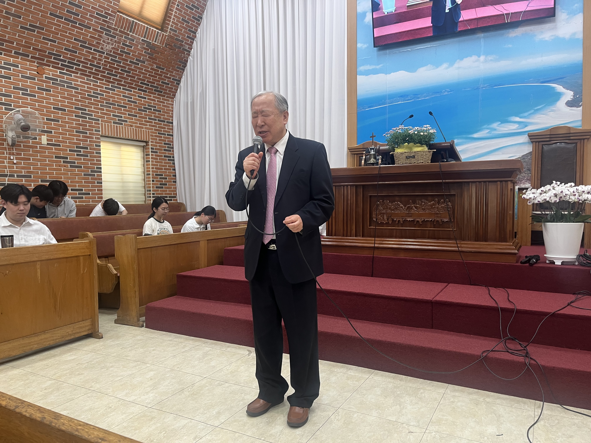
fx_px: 444
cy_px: 222
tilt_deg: -3.3
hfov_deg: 67.3
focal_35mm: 26
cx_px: 296
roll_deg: +1.1
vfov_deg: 53.1
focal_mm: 5.1
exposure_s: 1/60
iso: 100
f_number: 1.6
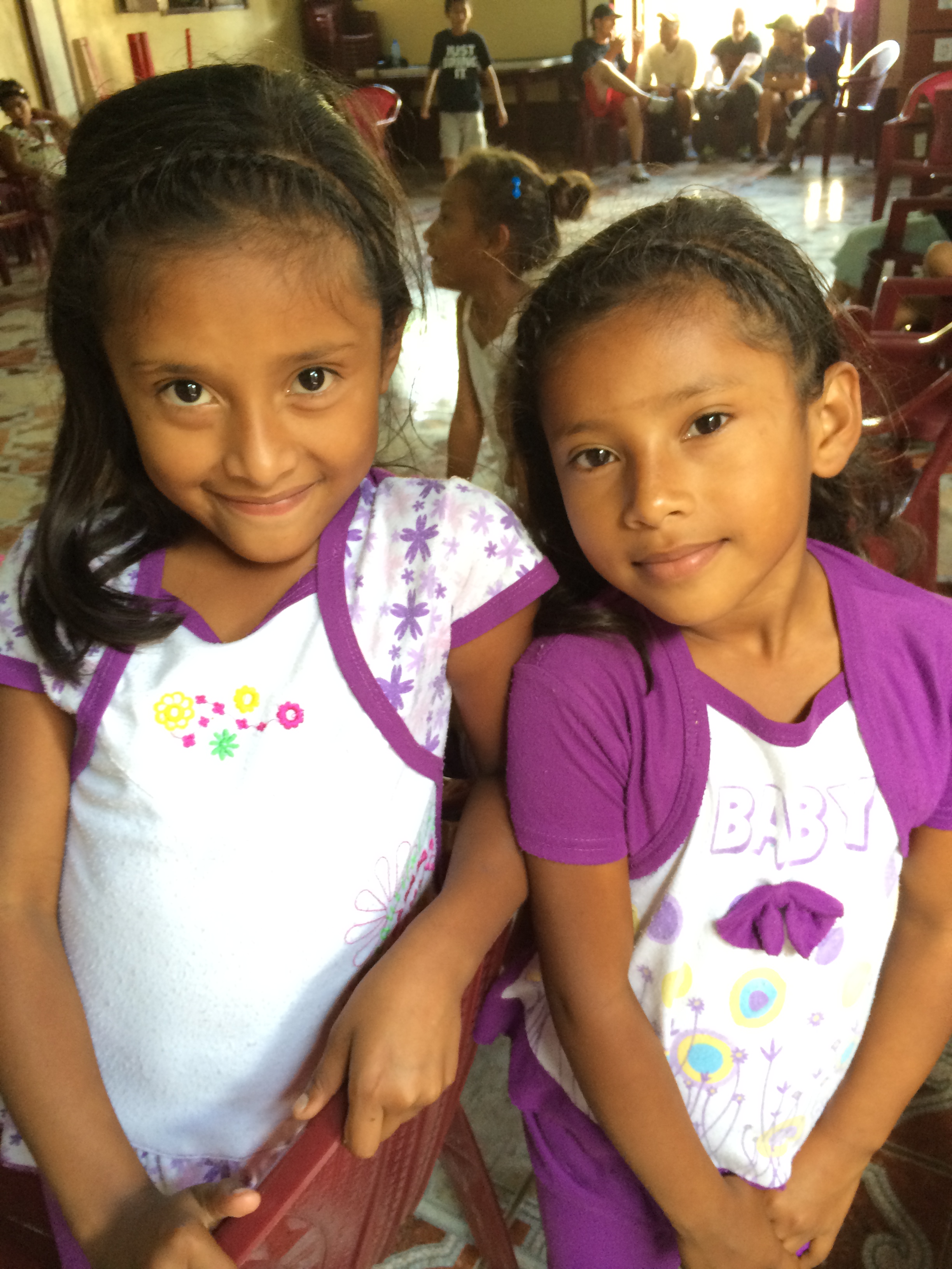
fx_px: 1100
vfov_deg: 60.0
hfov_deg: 46.8
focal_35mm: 30
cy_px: 634
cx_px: 476
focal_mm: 4.12
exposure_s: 1/30
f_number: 2.2
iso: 125
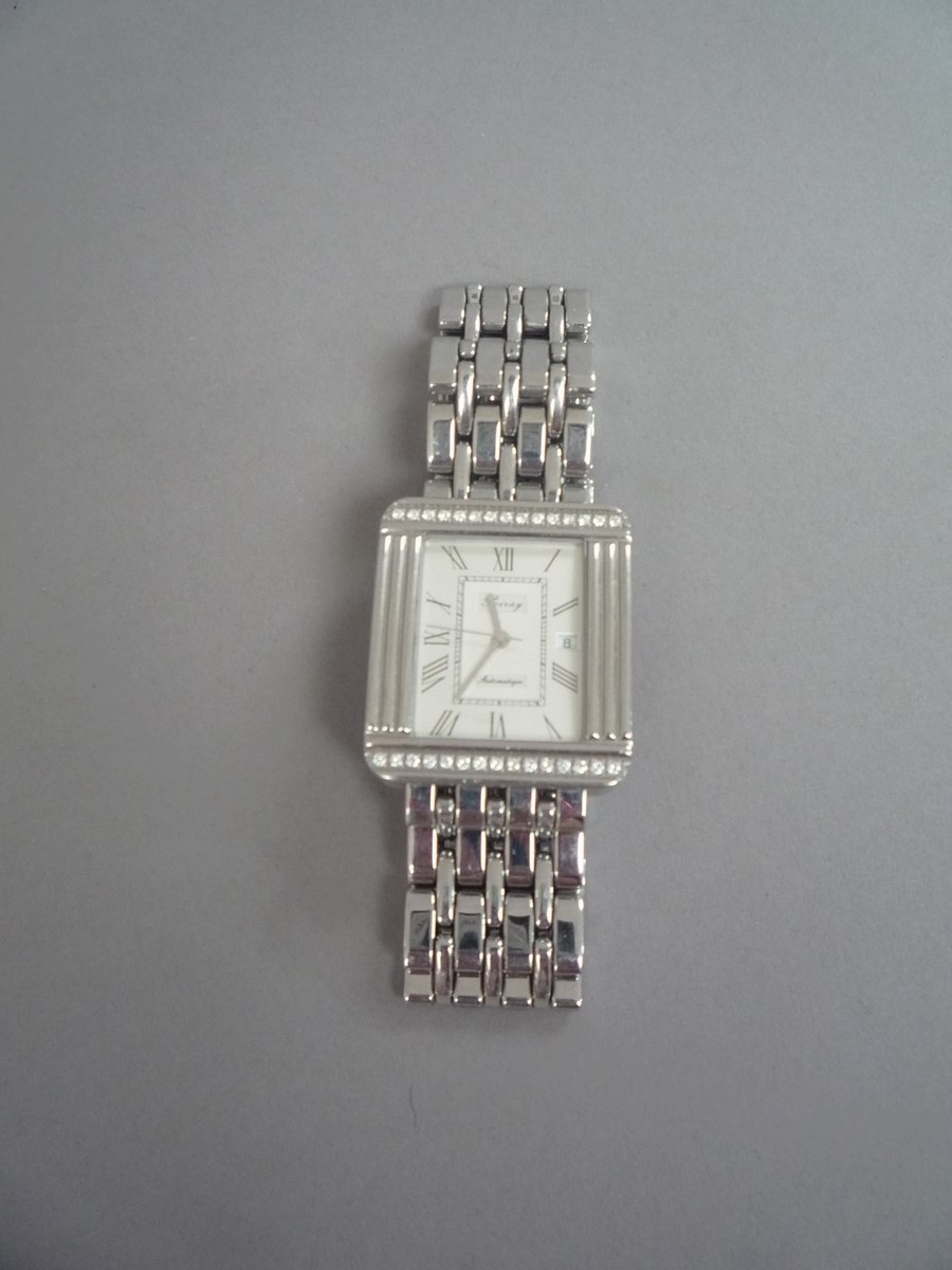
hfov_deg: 46.8
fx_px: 1100
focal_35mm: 30
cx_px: 476
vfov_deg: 60.0
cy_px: 635
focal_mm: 5.2
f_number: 3.3
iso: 320
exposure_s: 1/30
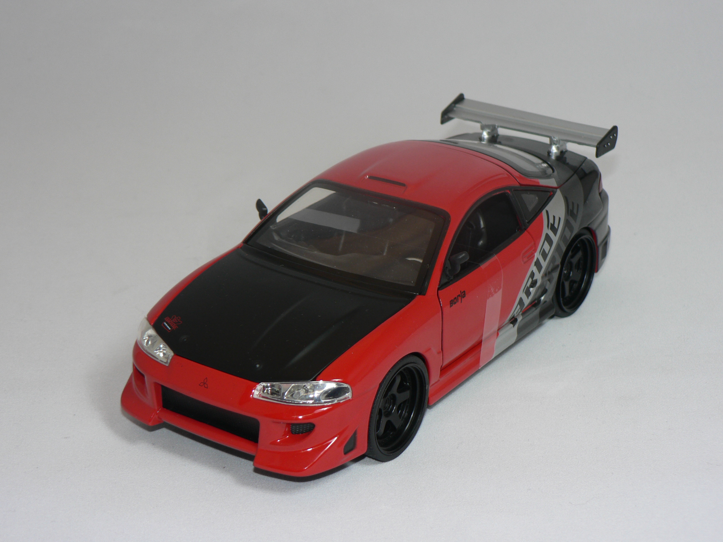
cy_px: 271
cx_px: 362
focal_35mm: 71
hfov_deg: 27.4
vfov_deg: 20.7
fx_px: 1483
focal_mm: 11.8
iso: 80
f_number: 3.2
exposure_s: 1/60
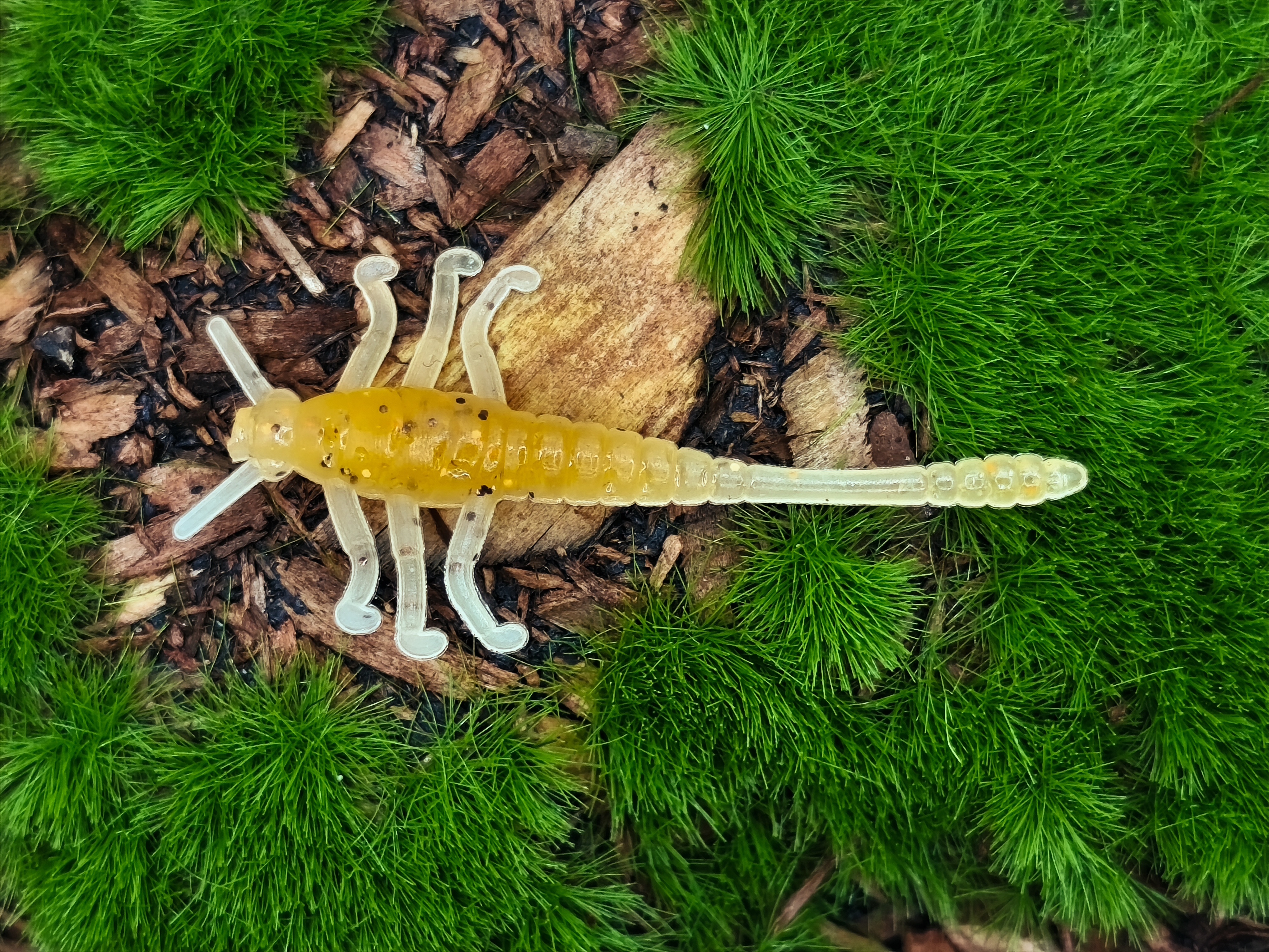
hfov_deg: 21.3
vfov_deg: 16.1
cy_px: 476
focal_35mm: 92
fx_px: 3373
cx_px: 634
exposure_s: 1/100
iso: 100
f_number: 1.65
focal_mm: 6.14
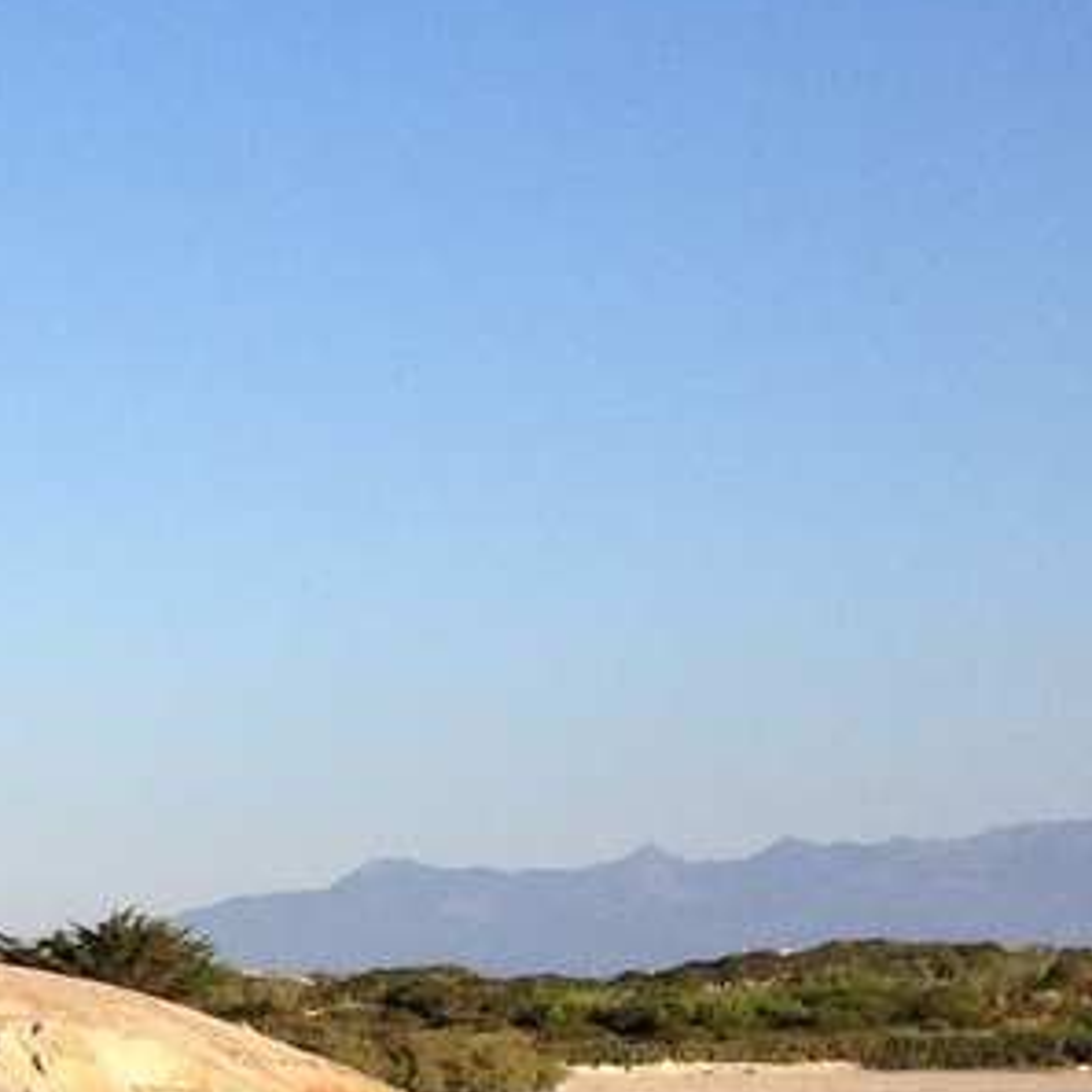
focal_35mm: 125
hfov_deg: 12.4
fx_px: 4461
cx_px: -1052
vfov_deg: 13.9
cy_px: 901
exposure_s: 1/1534
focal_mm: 4.28
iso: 64
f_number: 2.4
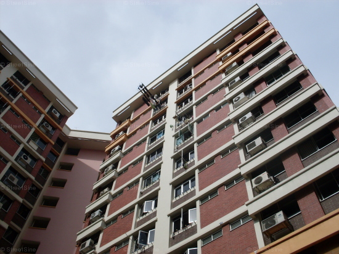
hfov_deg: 49.0
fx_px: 372
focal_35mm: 38
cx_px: 170
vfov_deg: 37.7
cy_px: 127
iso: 80
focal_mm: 6.3
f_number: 8.4
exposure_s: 1/250
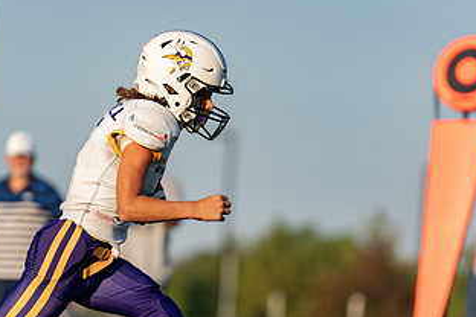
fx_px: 5394
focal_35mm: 408
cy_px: 191
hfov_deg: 5.1
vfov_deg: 3.4
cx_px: 201
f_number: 2.8
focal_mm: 200
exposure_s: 1/1600
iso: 160
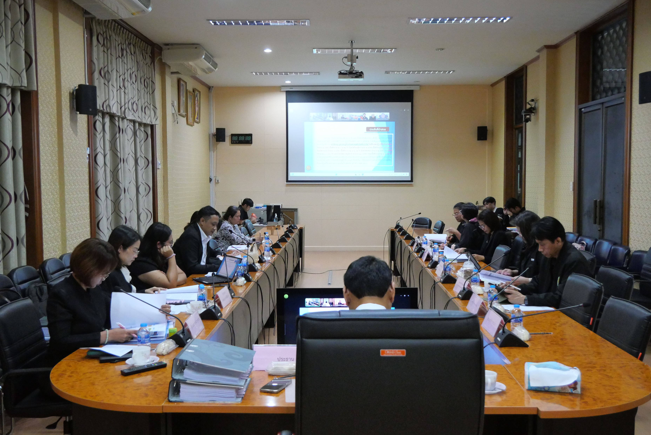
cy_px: 218
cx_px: 326
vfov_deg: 36.0
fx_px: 669
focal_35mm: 37
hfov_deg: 51.9
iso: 3200
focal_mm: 18
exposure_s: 1/60
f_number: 5
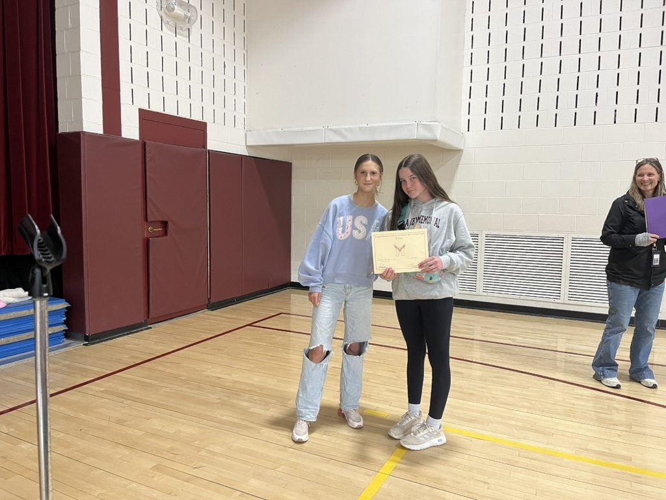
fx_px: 500
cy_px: 250
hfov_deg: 67.3
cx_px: 333
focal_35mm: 26
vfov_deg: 53.1
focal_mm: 5.1
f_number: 1.6
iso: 125
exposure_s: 1/96
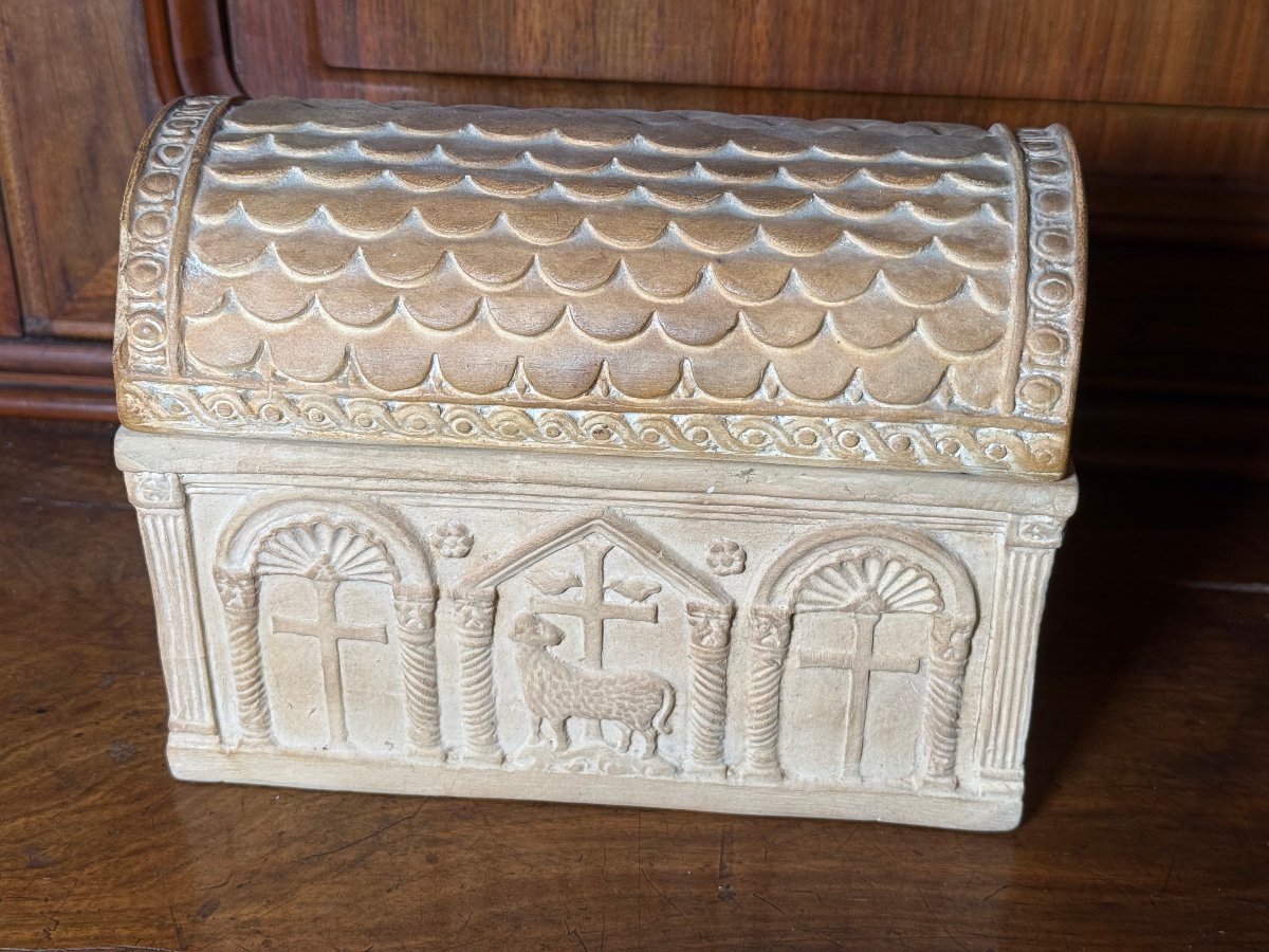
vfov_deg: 30.3
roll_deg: -0.8
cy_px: 476
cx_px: 634
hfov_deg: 39.7
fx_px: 1760
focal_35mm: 48
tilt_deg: -30.0
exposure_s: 1/120
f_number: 1.78
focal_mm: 6.76
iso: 64
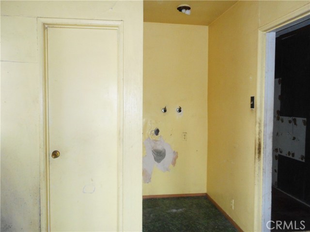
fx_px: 260
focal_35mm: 29
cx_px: 155
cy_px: 116
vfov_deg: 48.2
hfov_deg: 61.7
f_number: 4
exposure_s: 1/25
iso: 250
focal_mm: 5.2
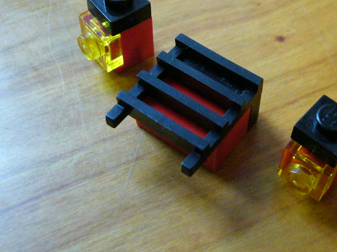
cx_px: 234
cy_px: 83
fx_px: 574
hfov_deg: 32.3
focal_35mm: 59
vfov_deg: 24.7
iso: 400
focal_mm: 5.8
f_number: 2.8
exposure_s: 1/30
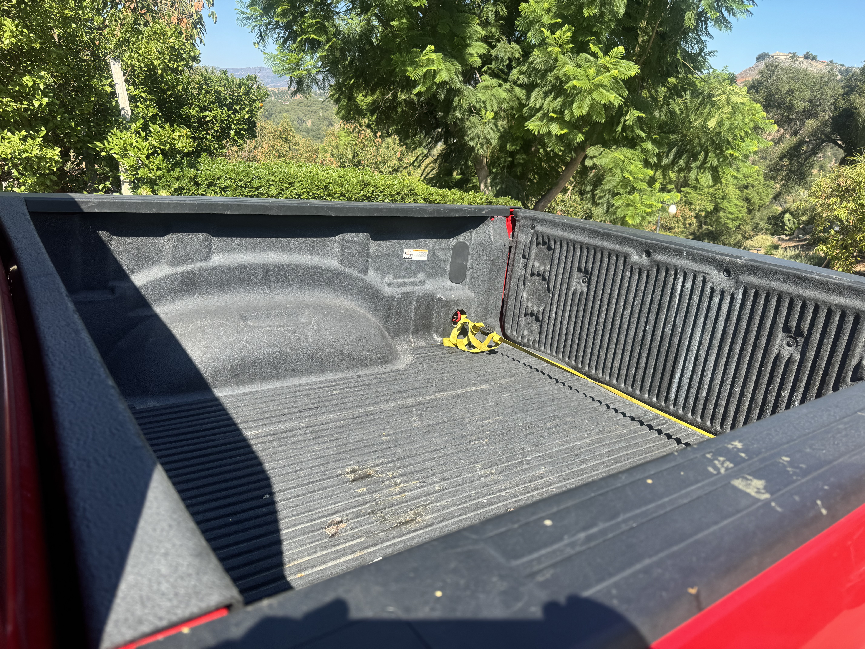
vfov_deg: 56.8
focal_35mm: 24
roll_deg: -2.5
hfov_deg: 71.6
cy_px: 324
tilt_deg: -20.1
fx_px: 600
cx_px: 432
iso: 80
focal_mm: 6.76
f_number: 1.78
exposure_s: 1/1395
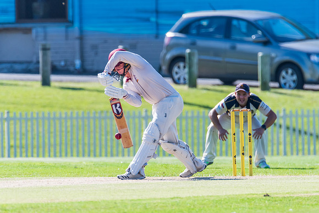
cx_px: 151
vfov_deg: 1.5
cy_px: 107
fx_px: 8031
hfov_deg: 2.3
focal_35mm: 906
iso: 640
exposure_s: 1/2000
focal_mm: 600
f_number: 6.3
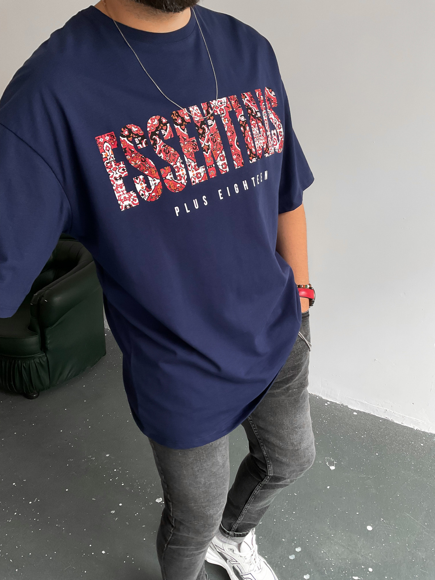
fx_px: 486
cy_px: 290
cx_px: 218
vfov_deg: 61.7
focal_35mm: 29
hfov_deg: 48.2
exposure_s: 1/120
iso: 50
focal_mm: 3
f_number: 1.8
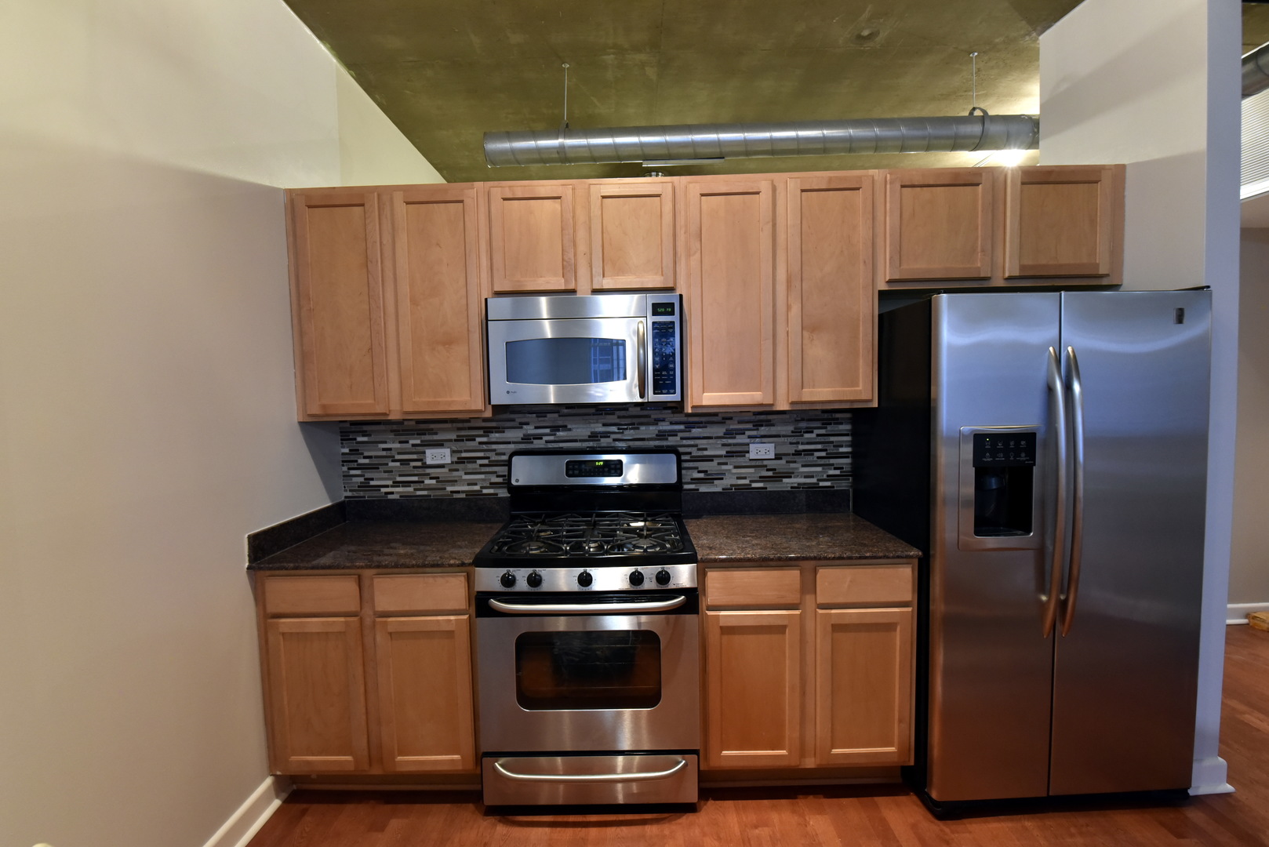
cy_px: 424
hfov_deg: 100.4
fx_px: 529
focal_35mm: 15
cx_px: 634
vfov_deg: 77.4
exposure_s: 1/30
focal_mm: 15
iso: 5000
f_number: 7.1
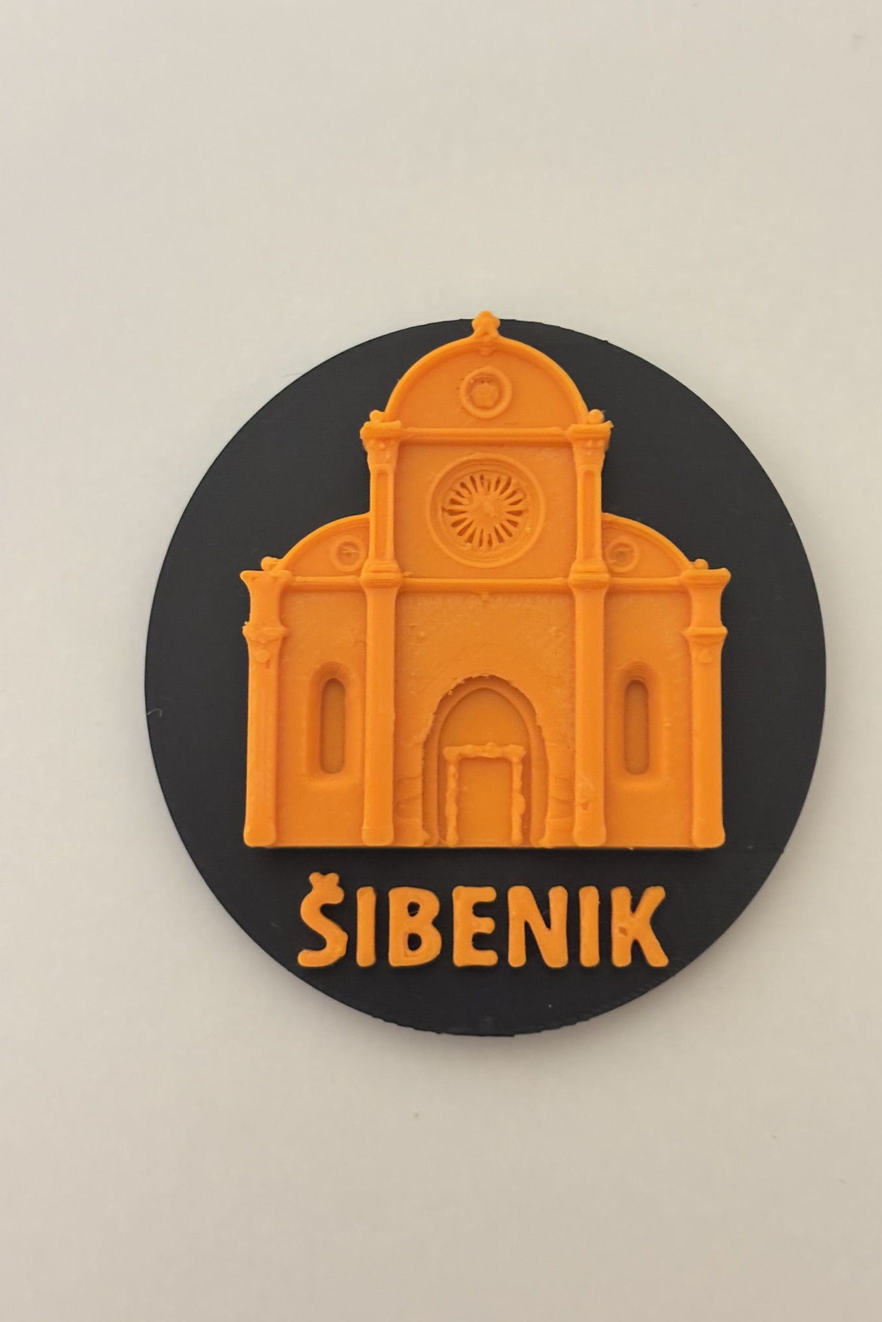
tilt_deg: -81.6
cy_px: 667
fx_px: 2021
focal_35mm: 55
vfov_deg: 36.2
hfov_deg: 24.6
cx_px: 502
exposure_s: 1/33
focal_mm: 5.96
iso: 320
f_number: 1.6
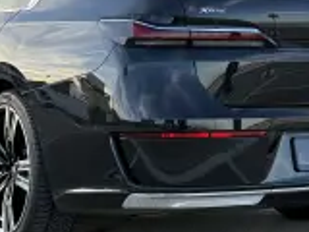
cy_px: 50
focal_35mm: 108
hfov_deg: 18.2
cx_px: 135
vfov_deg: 13.6
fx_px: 964
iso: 100
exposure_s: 1/442
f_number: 1.78
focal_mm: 6.76
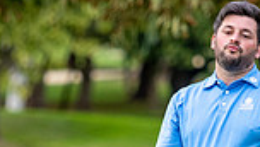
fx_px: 7221
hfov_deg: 2.1
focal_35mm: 1046
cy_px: 311
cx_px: -12
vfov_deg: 1.2
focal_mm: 175
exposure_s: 1/640
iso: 200
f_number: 3.5
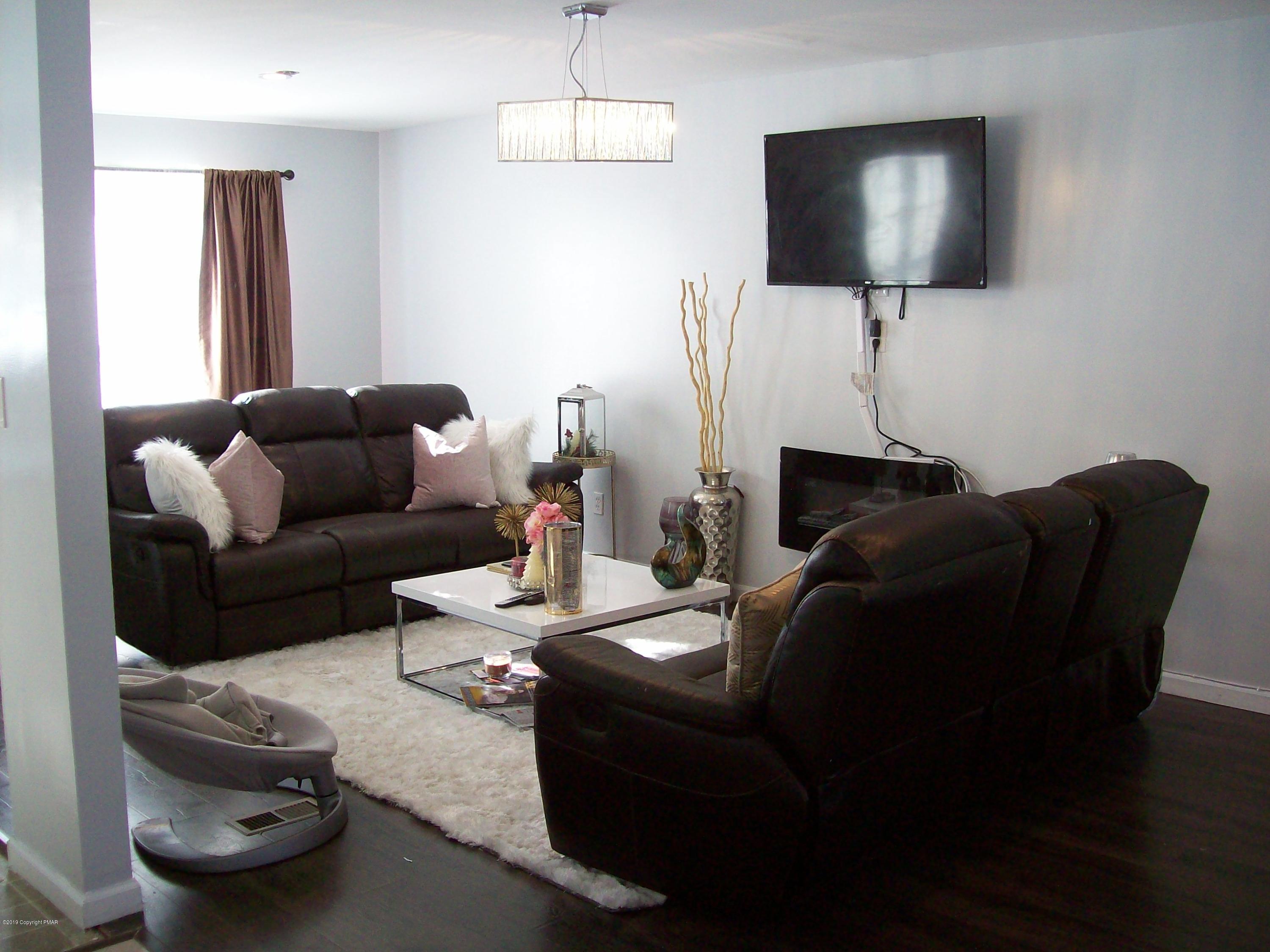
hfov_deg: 51.4
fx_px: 1321
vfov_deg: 39.7
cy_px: 476
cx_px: 635
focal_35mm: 36
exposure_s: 1/63.4
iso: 160
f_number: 2.7
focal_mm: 6
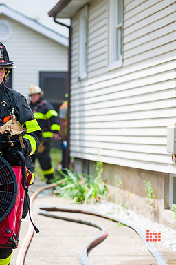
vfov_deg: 13.9
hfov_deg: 9.2
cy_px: 132
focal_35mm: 148
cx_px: -4
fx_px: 1085
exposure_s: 1/1000
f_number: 3.2
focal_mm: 98
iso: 200
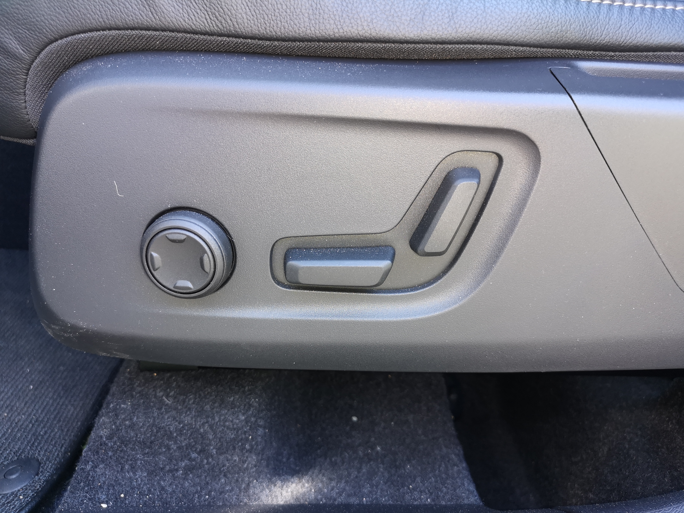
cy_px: 256
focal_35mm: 27
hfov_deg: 65.3
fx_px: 534
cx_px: 342
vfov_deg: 51.4
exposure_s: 1/100
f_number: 1.8
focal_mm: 3.95
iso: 125
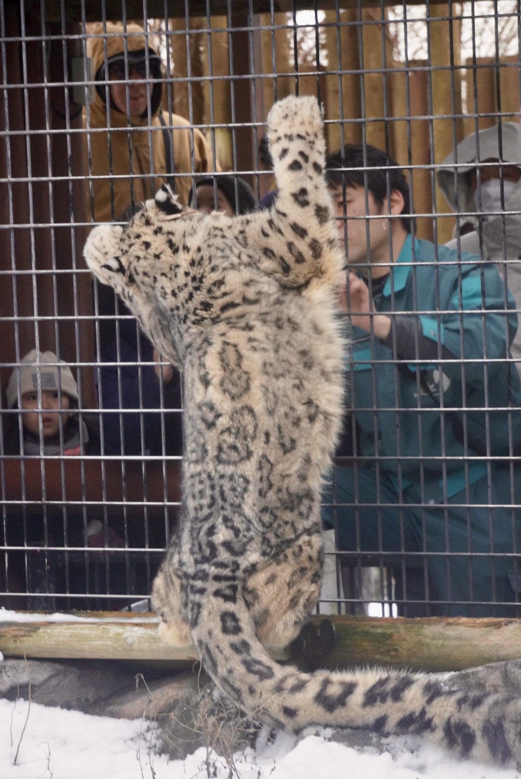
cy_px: 390
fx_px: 4128
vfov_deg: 10.8
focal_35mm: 190
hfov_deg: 7.2
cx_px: 260
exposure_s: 1/200
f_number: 5.6
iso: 1600
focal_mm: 127
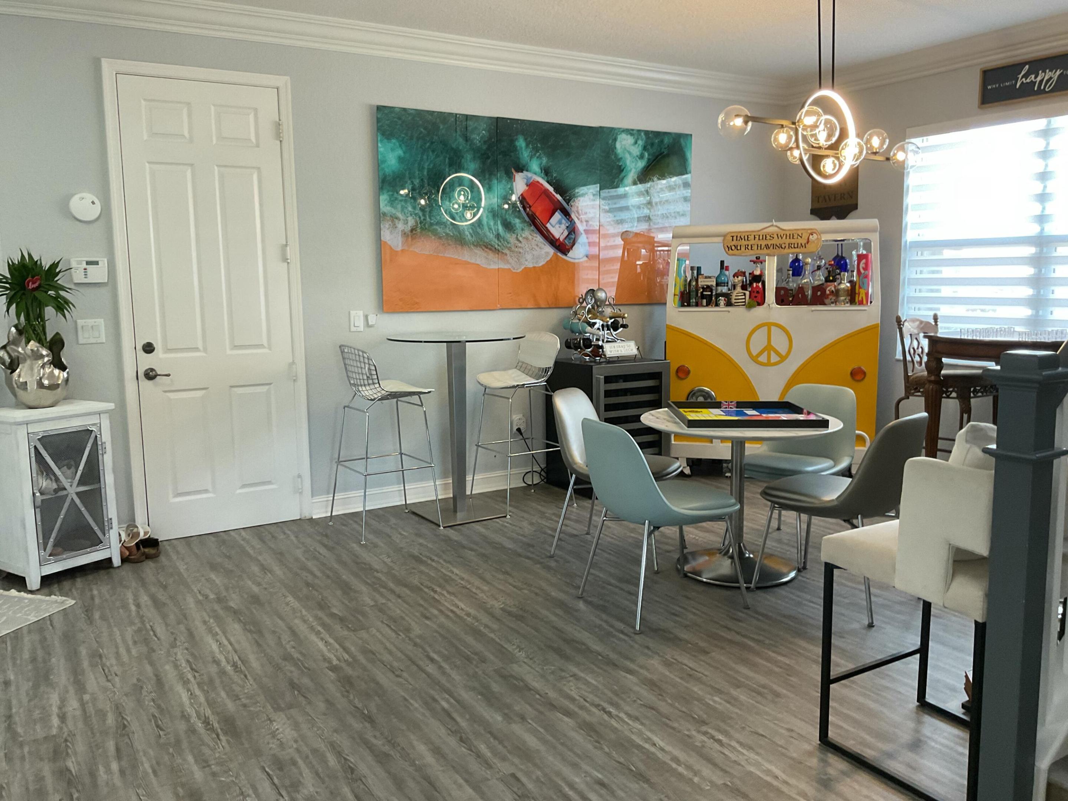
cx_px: 534
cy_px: 400
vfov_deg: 48.2
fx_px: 895
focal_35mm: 29
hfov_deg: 61.7
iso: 100
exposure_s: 1/60
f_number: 1.8
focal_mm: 3
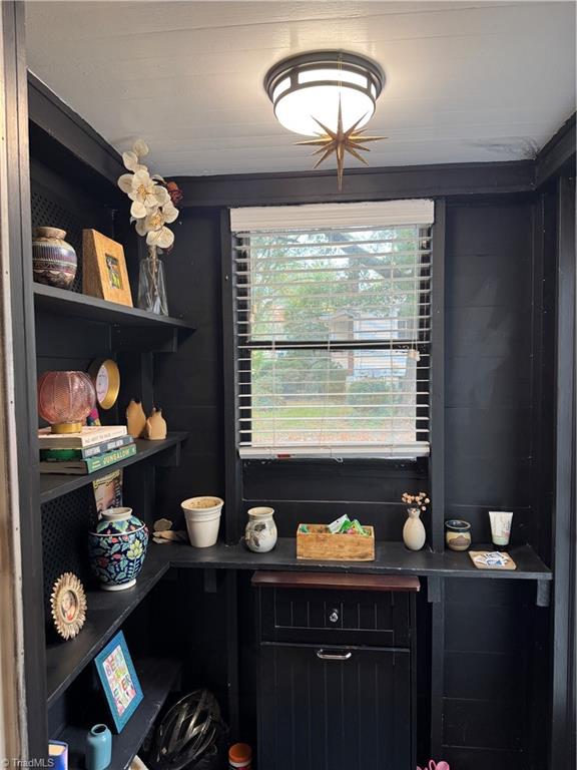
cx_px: 288
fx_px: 533
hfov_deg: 56.8
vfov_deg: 71.6
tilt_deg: -3.0
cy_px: 385
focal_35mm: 24
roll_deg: -2.5
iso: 160
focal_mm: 6.76
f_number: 1.78
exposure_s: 1/60
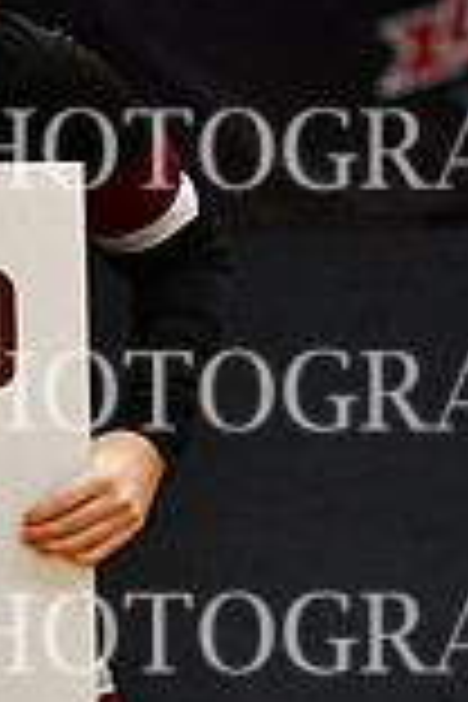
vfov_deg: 2.6
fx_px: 15755
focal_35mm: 808
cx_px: -137
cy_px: 270
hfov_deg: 1.7
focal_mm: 145
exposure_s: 1/500
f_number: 4
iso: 4000
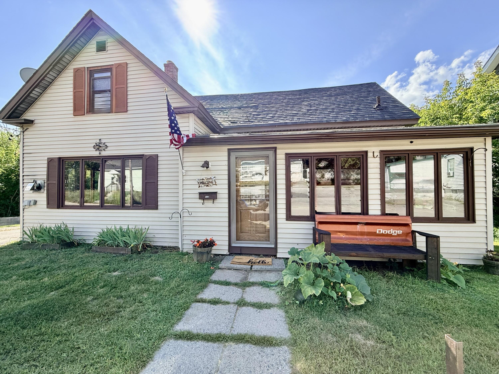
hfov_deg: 102.1
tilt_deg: +2.2
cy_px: 187
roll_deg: +0.4
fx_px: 202
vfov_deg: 85.7
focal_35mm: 14
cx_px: 250
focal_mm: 2.22
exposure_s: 1/393
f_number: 2.2
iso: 50
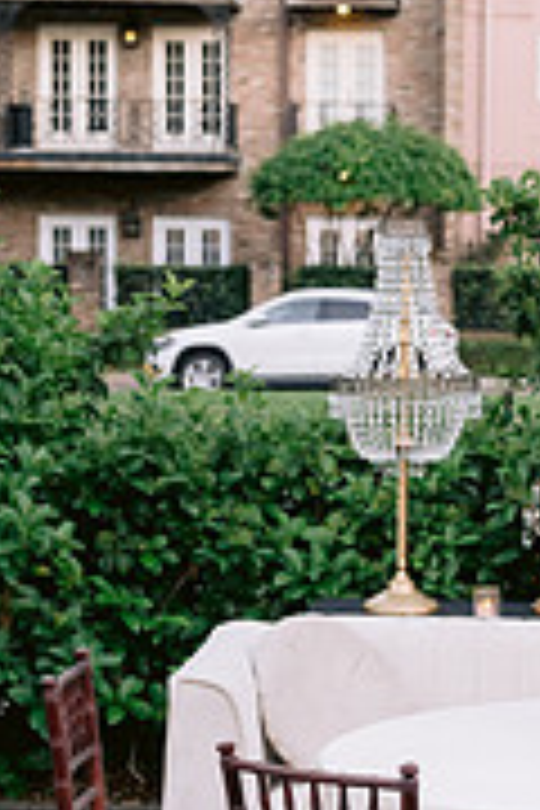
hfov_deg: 10.8
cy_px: 513
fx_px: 2812
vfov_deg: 16.4
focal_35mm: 125
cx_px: 657
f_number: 4
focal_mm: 50
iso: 800
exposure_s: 1/125
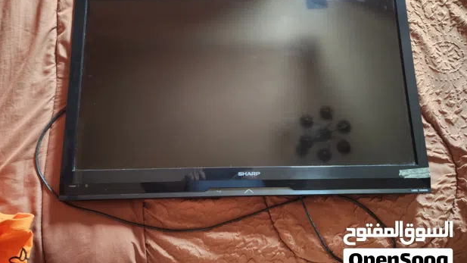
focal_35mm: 26
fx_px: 322
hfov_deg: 71.9
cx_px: 229
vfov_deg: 44.2
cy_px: 111
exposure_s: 1/40
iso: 640
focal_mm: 6.4
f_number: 1.8
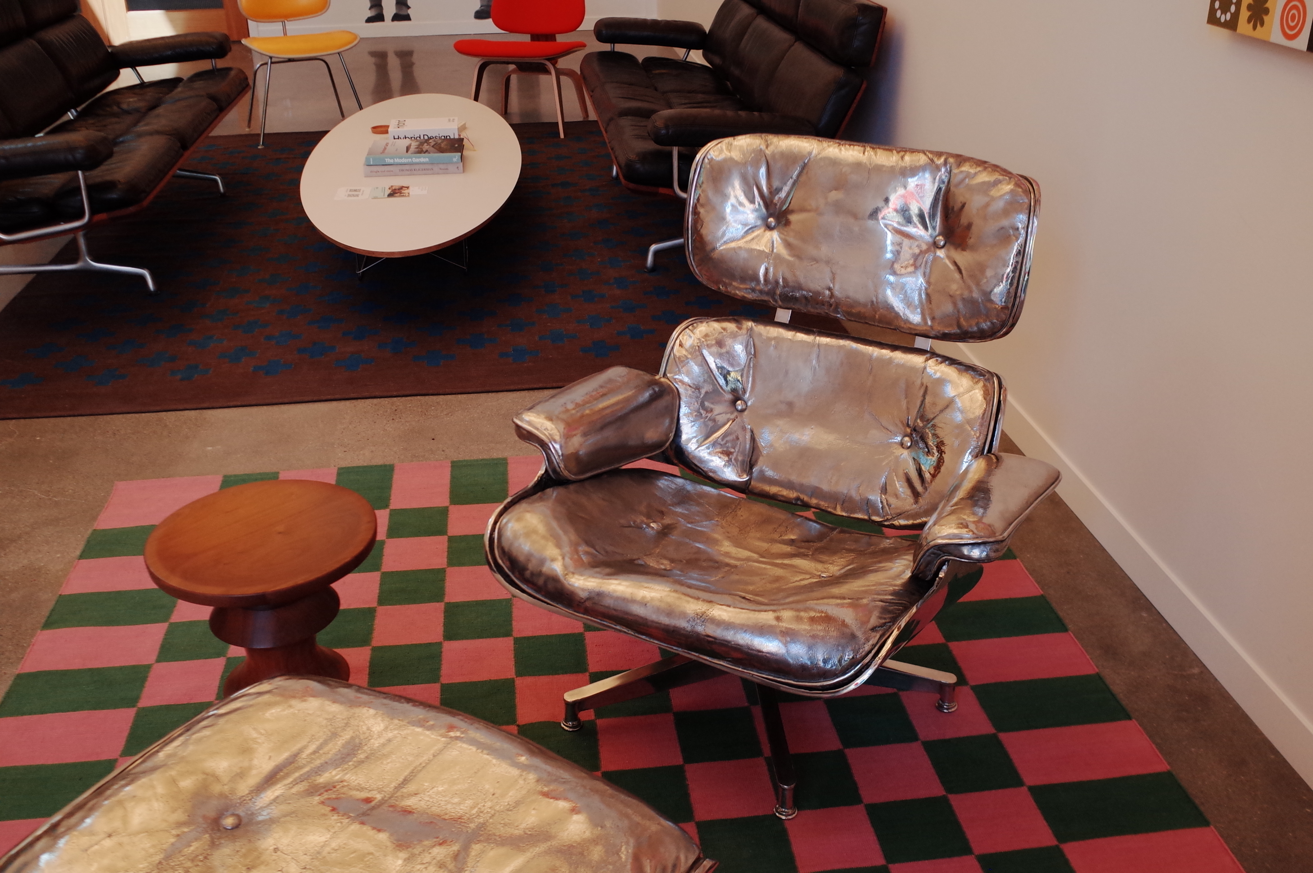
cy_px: 436
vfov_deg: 37.8
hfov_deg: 54.5
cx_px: 656
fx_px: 1275
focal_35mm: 35
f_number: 2.8
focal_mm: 18.3
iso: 400
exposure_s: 1/180
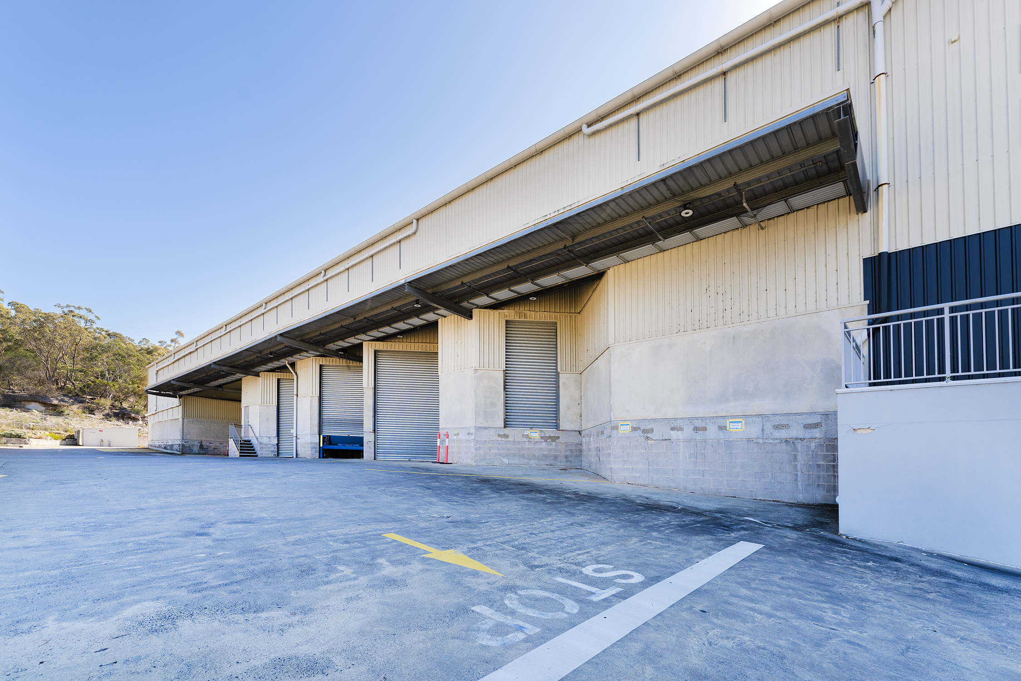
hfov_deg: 101.1
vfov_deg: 78.1
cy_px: 340
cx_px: 510
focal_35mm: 15
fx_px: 420
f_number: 9
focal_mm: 14.8
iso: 200
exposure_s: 1/160
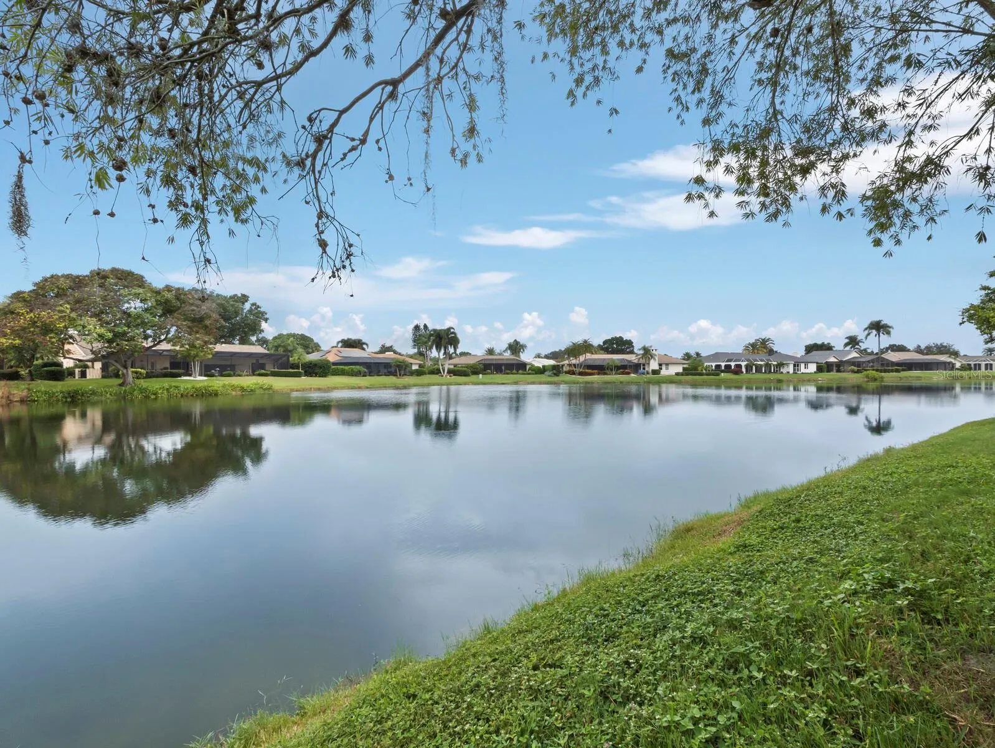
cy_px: 374
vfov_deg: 85.7
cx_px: 498
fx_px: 403
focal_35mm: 14
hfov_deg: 102.0
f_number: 11
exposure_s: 1/60
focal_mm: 7
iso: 400
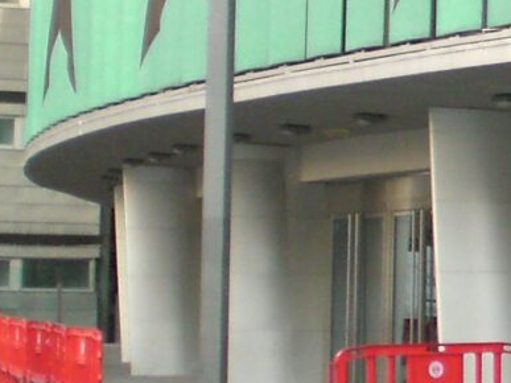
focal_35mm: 151
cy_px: 106
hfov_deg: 12.0
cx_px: 931
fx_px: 2228
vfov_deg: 9.8
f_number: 3.1
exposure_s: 1/125
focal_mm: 6.3
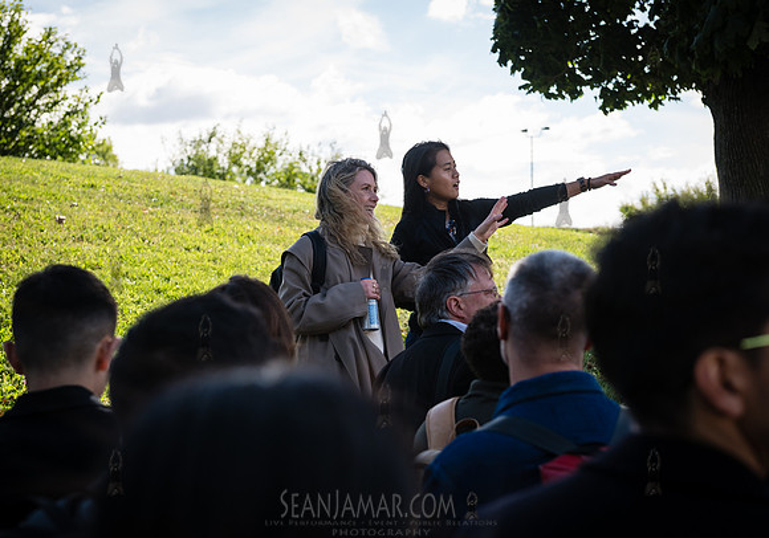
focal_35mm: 68
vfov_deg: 20.6
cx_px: 365
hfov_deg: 29.1
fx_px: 1481
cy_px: 269
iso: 250
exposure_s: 1/1000
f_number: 4.5
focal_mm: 66
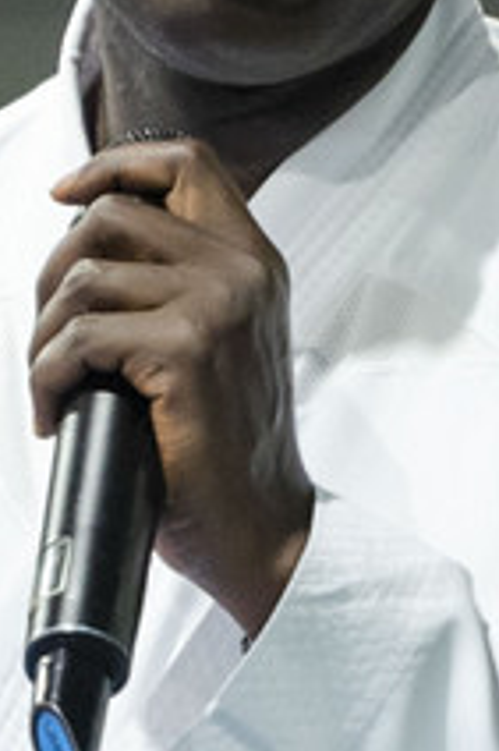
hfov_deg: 0.7
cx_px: -113
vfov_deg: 1.1
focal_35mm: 1840
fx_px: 38316
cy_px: 366
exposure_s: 1/100
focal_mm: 200
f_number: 2.8
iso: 1600
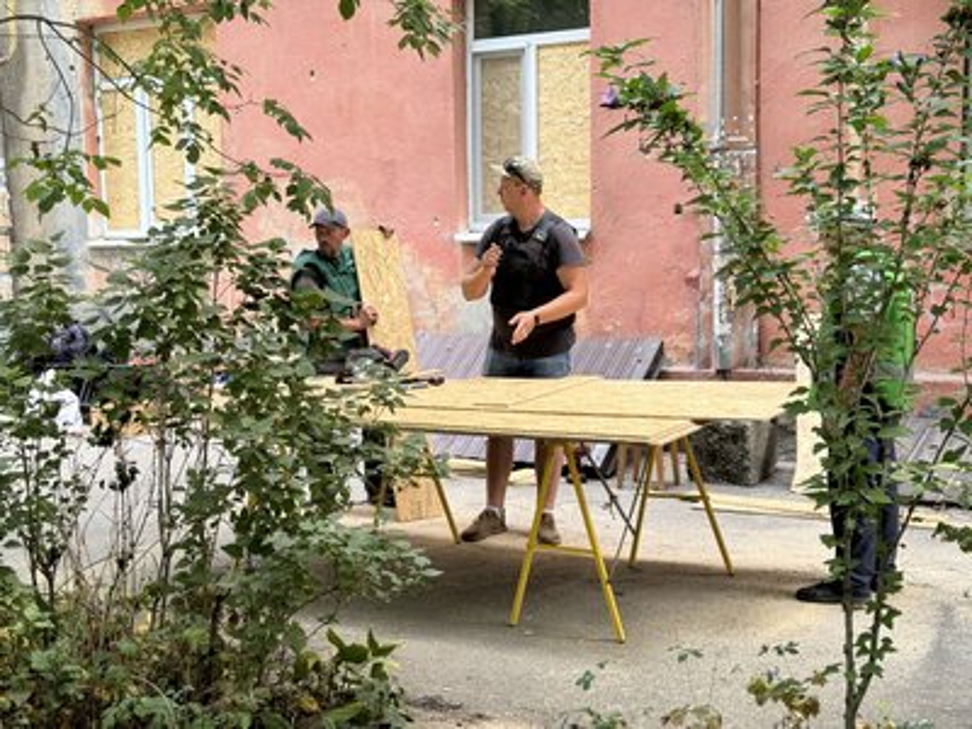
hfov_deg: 39.7
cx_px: 486
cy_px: 364
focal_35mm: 48
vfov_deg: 30.3
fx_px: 1348
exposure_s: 1/162
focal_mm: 6.86
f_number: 1.78
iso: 50
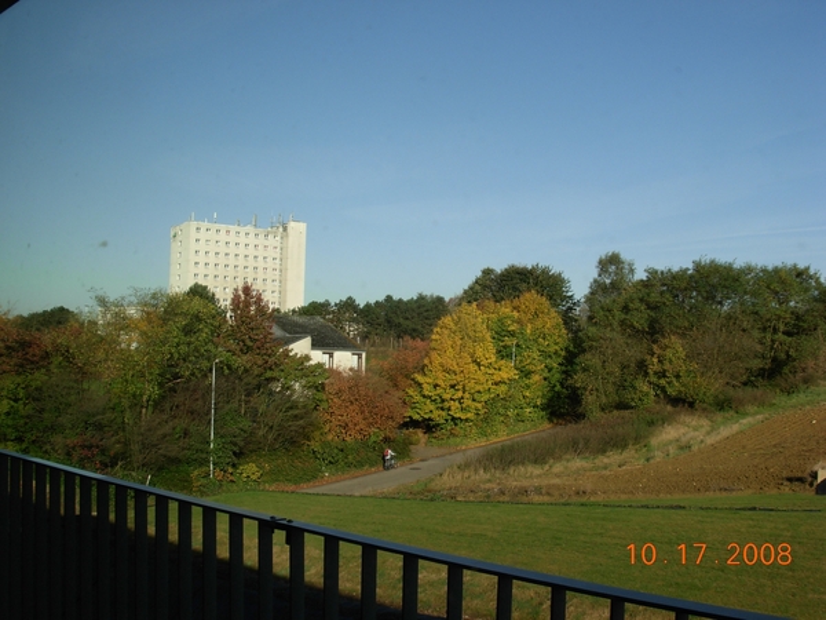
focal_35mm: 38
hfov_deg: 49.0
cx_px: 413
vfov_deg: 37.7
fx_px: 907
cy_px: 310
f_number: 4.9
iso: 79
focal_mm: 6.3
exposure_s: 1/384
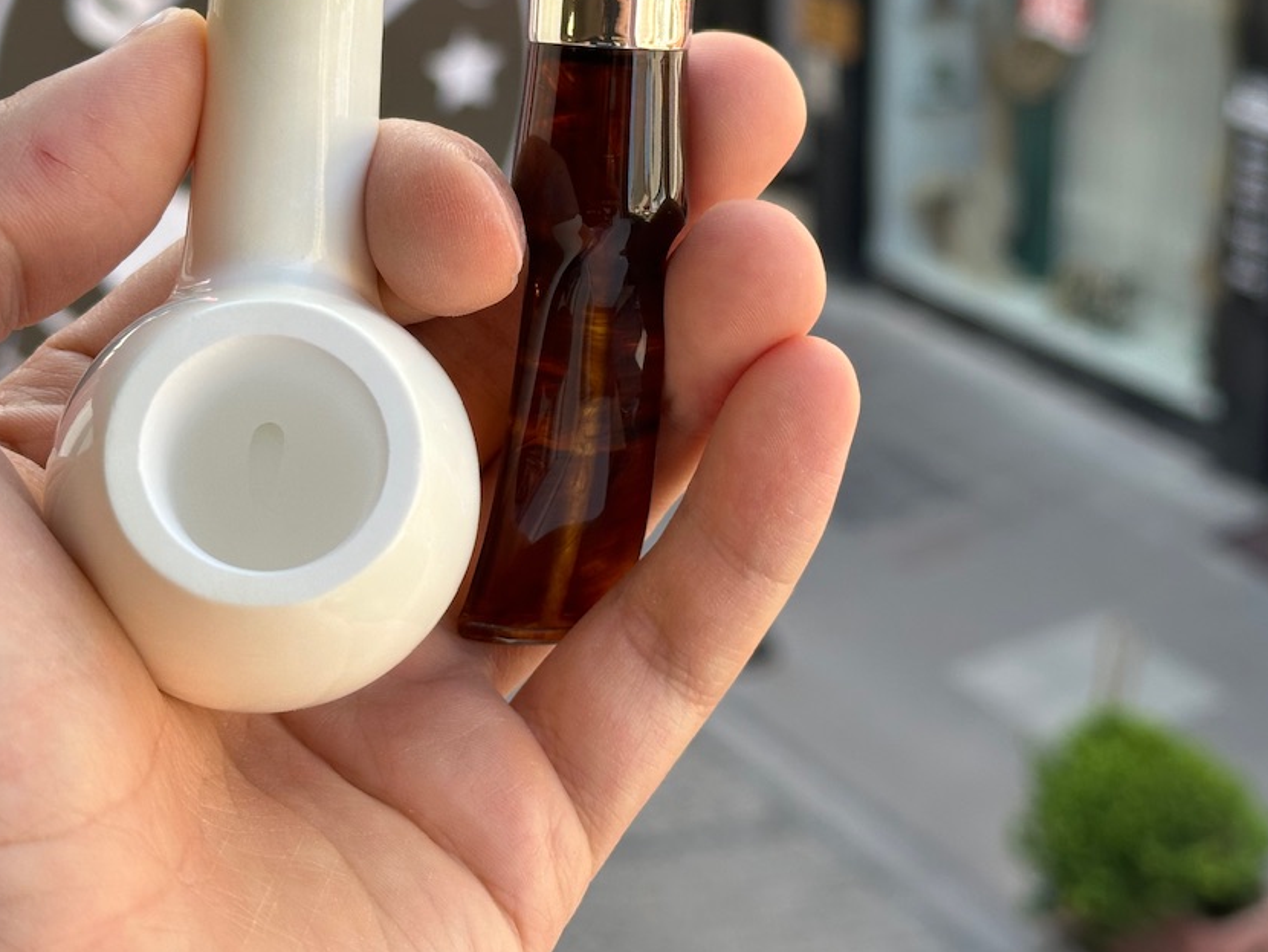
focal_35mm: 74
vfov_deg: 19.8
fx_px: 2711
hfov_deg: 26.3
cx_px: 655
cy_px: 274
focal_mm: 6.86
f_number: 1.78
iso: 64
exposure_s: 1/439
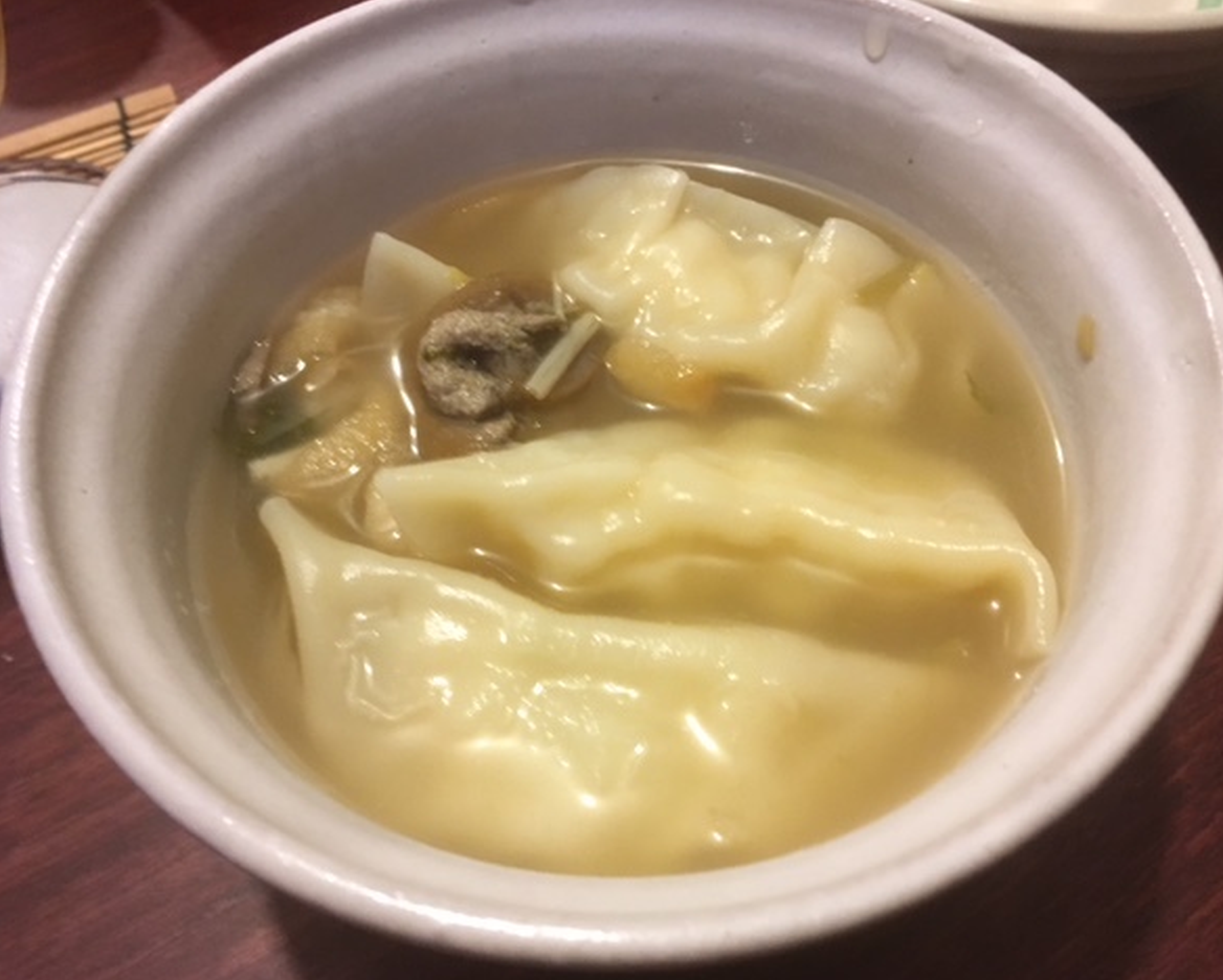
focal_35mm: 31
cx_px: 635
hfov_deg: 57.1
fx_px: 1123
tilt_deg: -56.4
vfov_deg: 47.2
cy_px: 482
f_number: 2.2
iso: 200
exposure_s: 1/24
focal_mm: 4.15
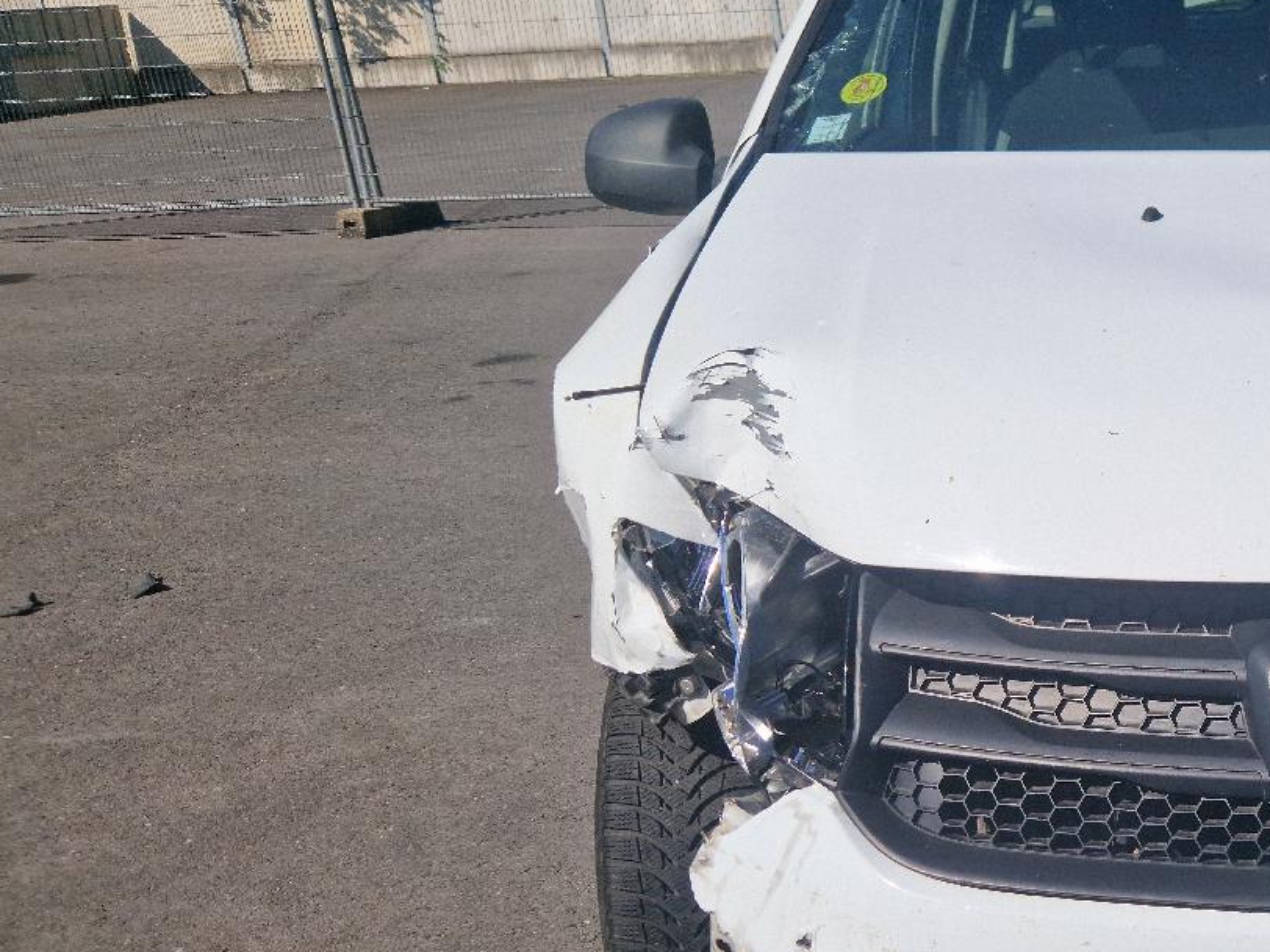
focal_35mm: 51
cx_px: 1295
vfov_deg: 28.1
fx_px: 1871
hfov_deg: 33.9
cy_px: 719
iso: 50
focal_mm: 5.4
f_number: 1.8
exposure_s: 1/3333
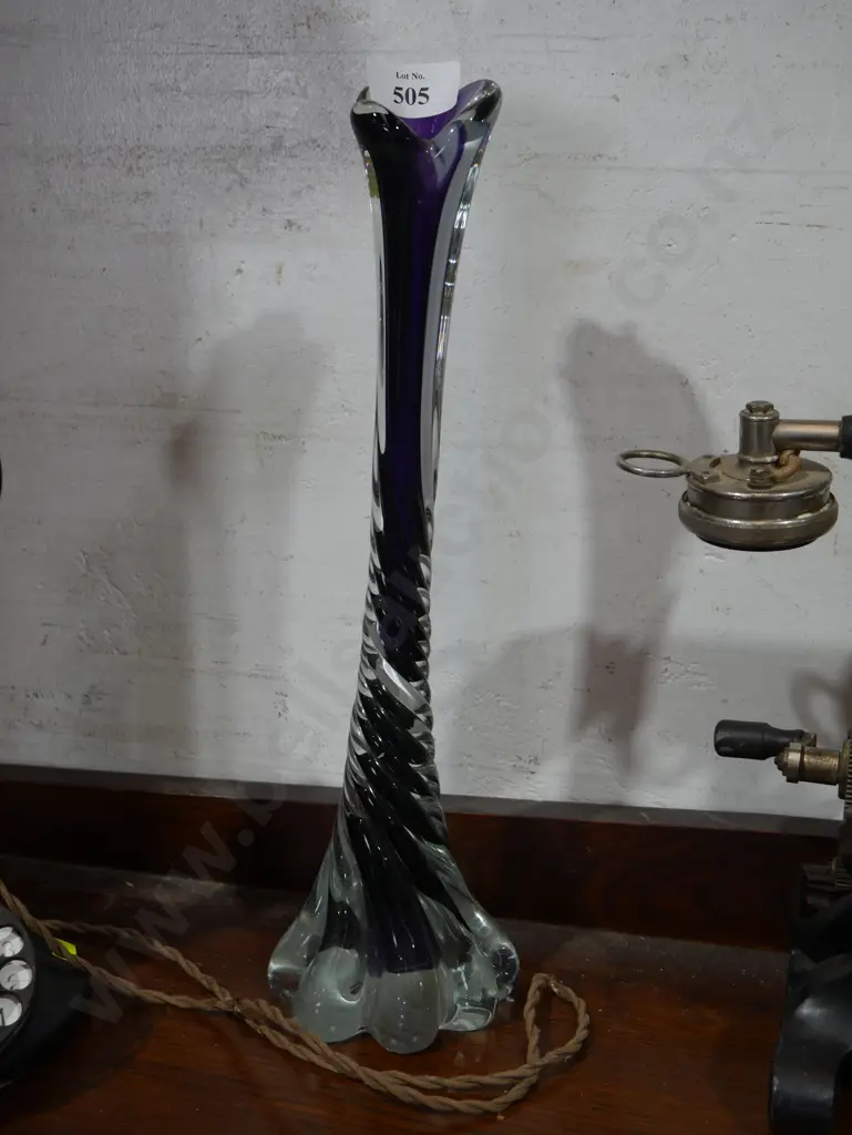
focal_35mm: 42
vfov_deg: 44.8
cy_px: 568
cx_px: 426
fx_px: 1377
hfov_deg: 34.4
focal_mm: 21
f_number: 4.6
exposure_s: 1/60
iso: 400
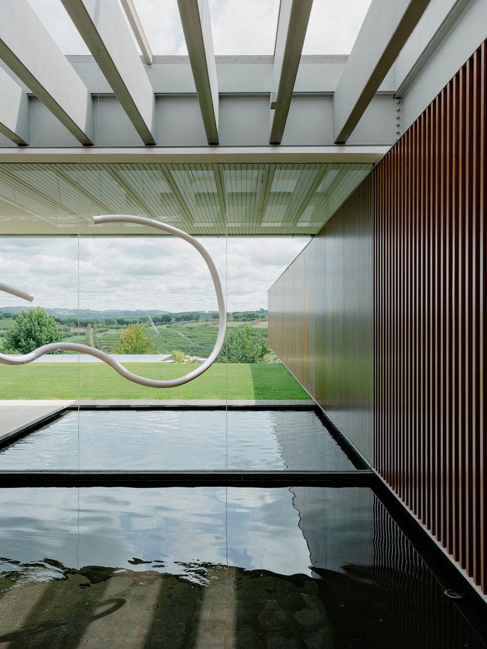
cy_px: 324
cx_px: 244
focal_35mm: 29
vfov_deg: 61.7
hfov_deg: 48.2
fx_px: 544
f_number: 9
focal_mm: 36.9
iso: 200
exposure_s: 1/80
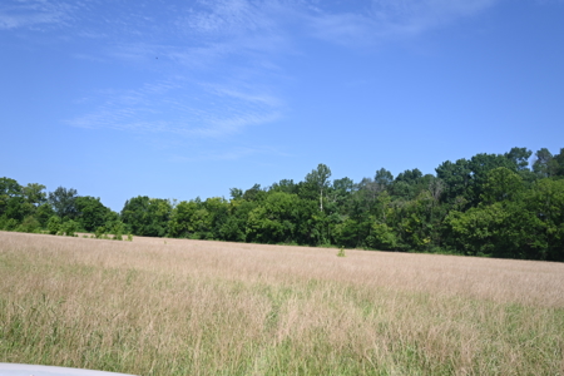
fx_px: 470
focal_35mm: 30
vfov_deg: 43.6
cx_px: 282
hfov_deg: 61.9
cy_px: 188
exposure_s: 1/400
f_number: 7.1
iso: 100
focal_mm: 20
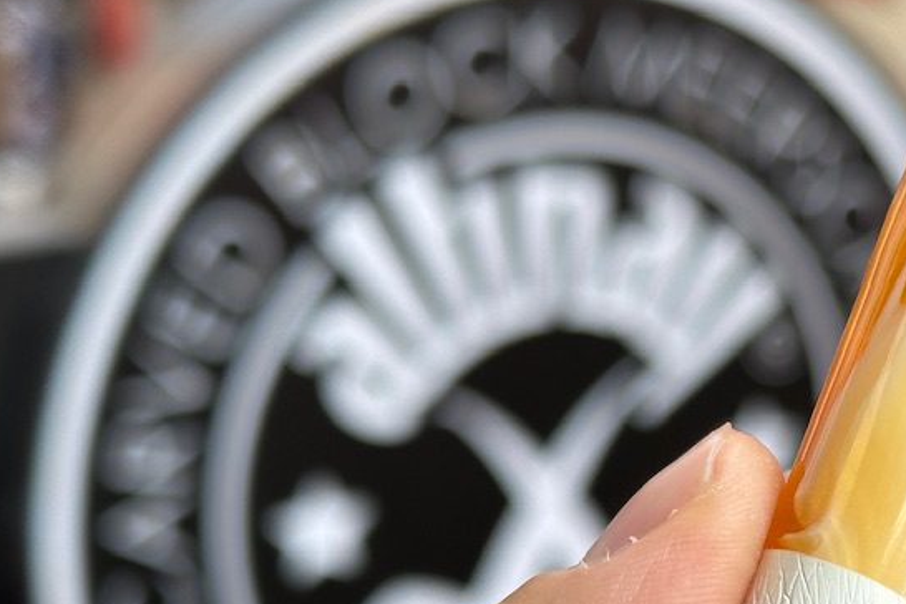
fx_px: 2944
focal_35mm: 117
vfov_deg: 11.6
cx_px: 858
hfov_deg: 17.2
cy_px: 616
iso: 64
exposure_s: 1/519
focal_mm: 6.86
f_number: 1.78
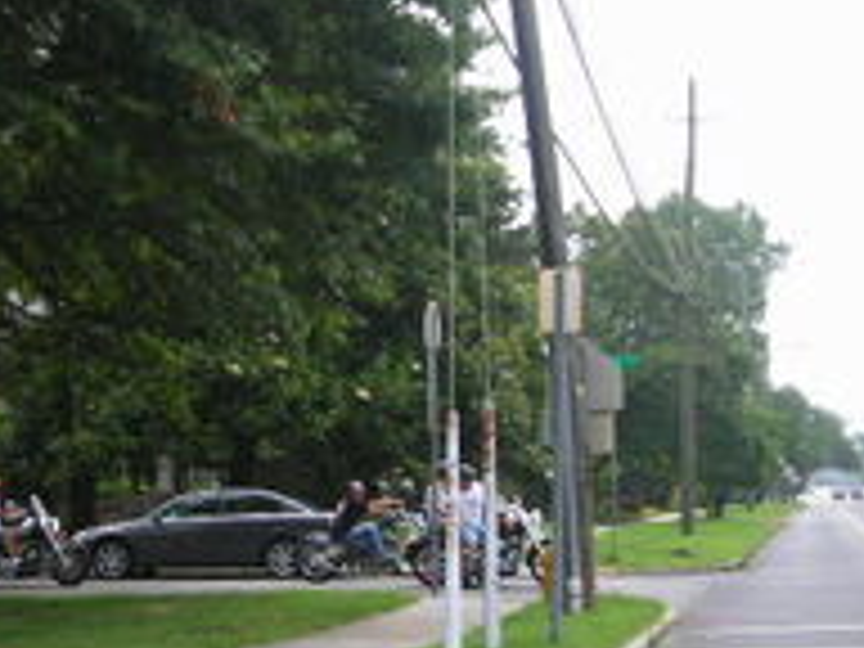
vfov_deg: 18.6
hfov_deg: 24.4
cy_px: 400
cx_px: 202
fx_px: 1972
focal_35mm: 79
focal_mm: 6.3
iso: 50
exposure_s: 1/350
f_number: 3.2
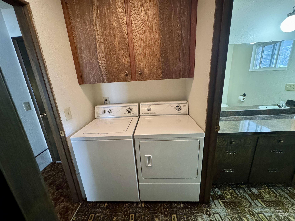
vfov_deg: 85.7
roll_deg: +4.0
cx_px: 148
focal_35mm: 14
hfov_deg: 102.1
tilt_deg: -16.6
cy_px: 110
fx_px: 119
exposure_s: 1/60
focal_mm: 2.22
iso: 1250
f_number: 2.2
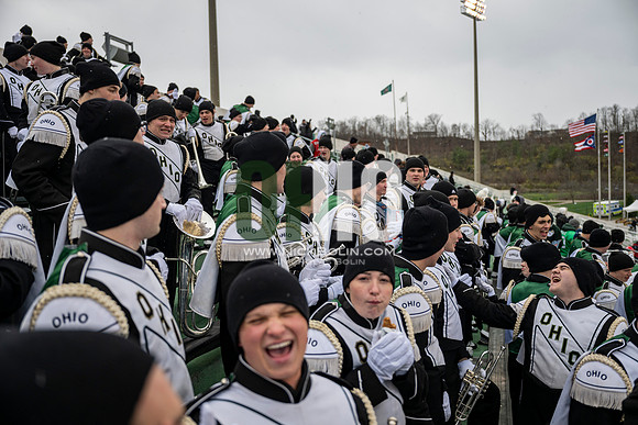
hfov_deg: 58.0
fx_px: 576
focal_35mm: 32
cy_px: 212
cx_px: 319
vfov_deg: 40.6
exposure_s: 1/500
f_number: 2.8
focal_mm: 32.5
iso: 160
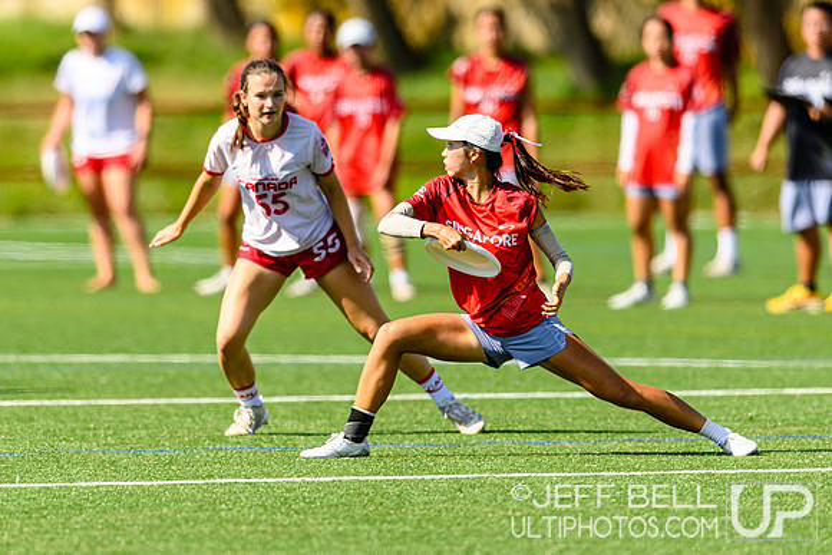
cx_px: 346
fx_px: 15062
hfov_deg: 3.2
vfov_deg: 2.1
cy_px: 210
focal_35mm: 652
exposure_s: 1/1600
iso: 100
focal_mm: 400
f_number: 3.2
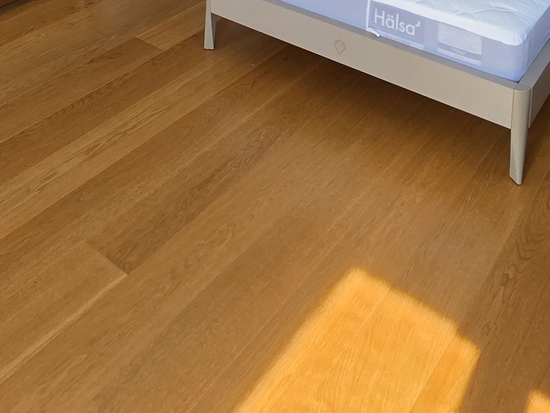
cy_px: -208
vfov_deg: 25.9
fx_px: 651
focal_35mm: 41
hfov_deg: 45.8
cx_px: 289
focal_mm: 2.2
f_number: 1.9
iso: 160
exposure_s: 1/359
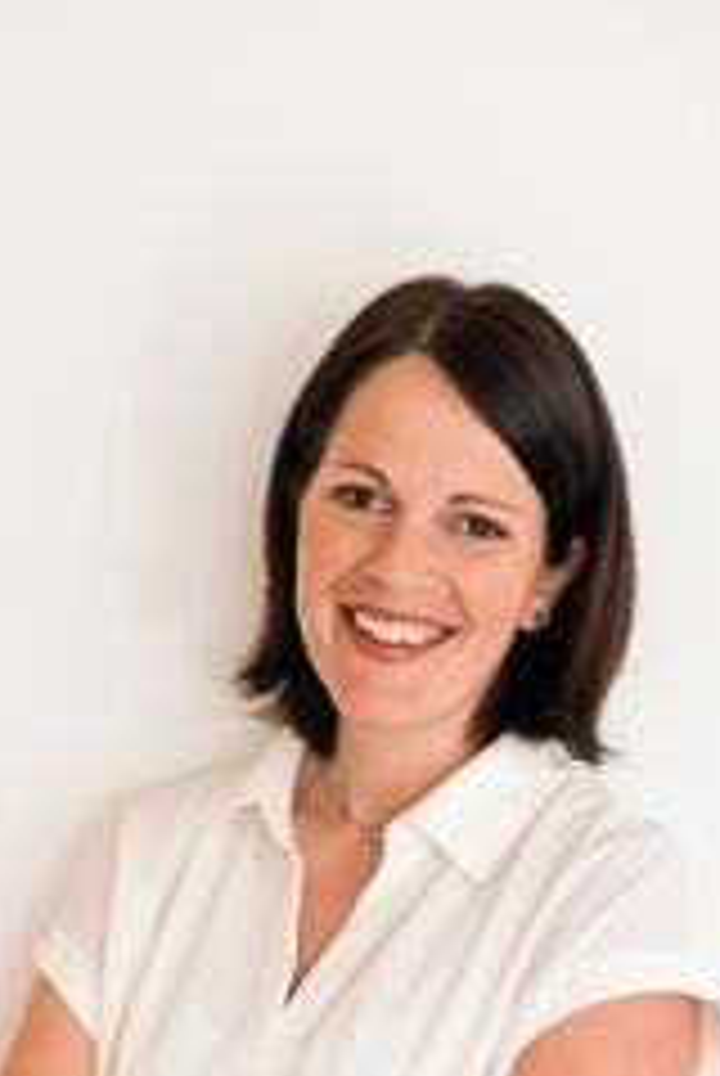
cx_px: 369
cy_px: 860
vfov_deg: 18.9
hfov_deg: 12.8
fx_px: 3200
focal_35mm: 107
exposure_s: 1/250
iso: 640
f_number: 2
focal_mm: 50
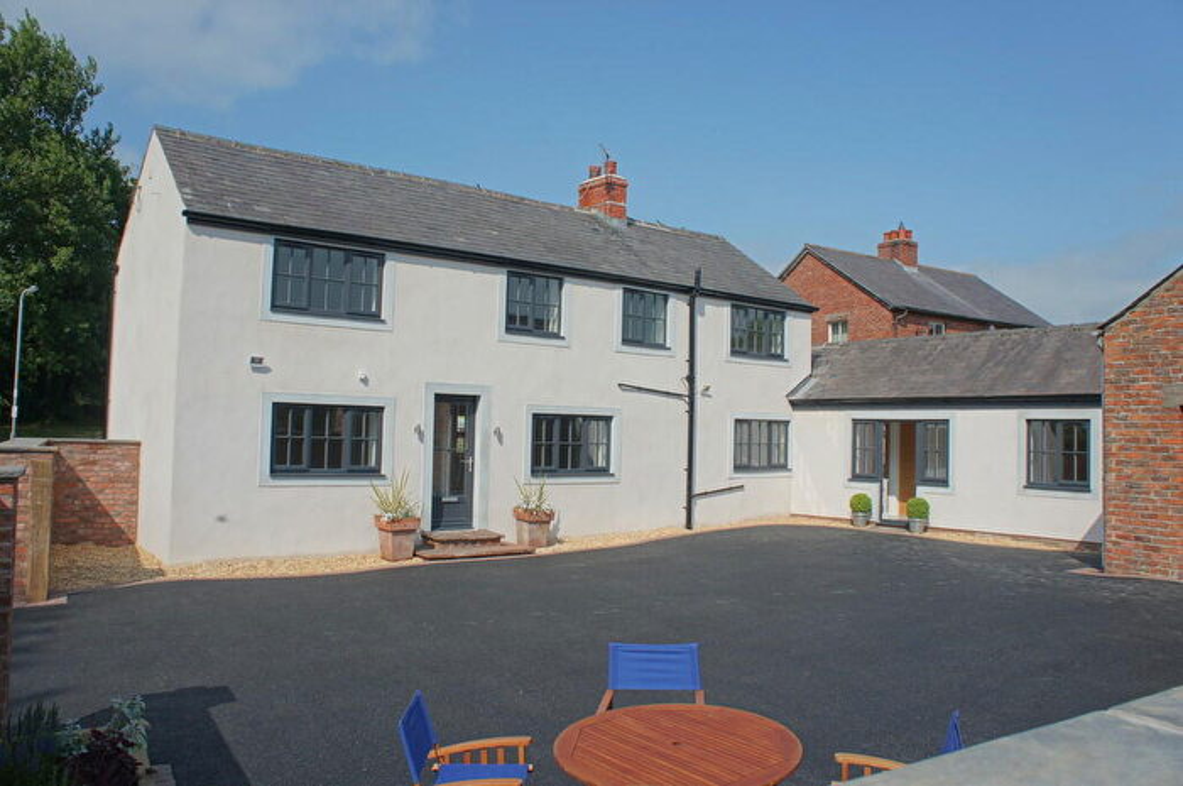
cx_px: 592
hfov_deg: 67.4
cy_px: 393
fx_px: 886
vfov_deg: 47.8
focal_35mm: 27
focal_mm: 18
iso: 200
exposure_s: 1/500
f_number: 7.1
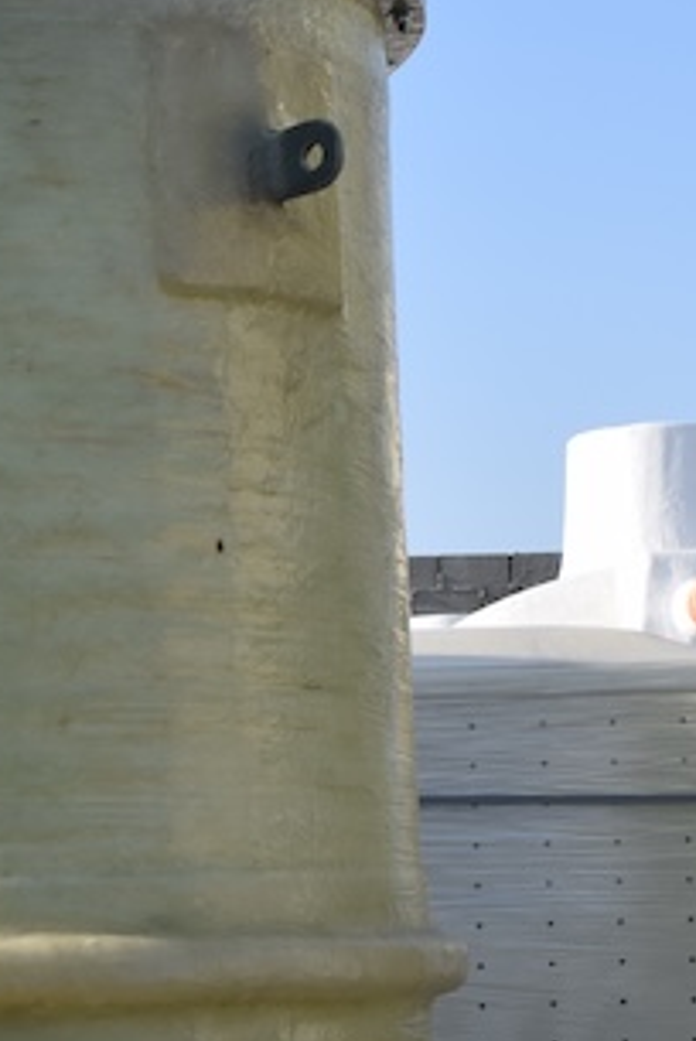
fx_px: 3183
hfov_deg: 12.3
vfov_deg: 18.3
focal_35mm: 110
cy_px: 894
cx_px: -68
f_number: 9
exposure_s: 1/400
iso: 200
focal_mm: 28
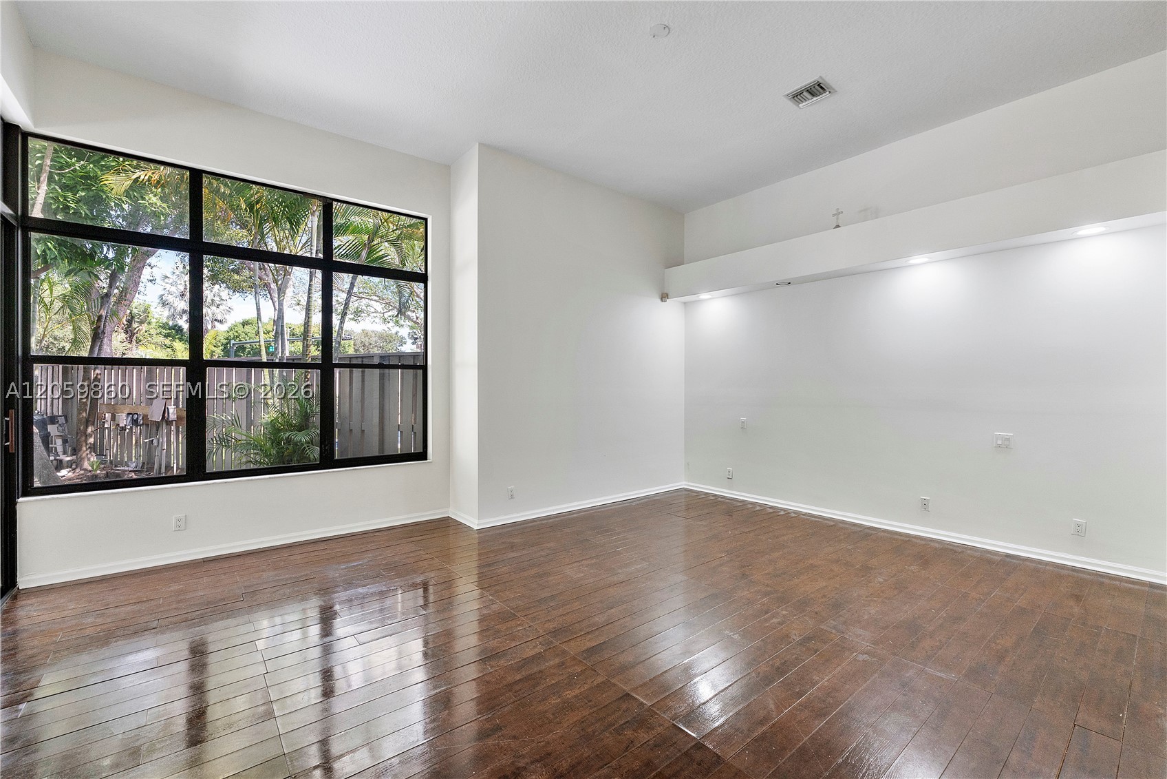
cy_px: 390
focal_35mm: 15
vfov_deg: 77.3
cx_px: 584
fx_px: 486
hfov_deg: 100.4
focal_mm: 10
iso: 500
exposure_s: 1/50
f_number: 8
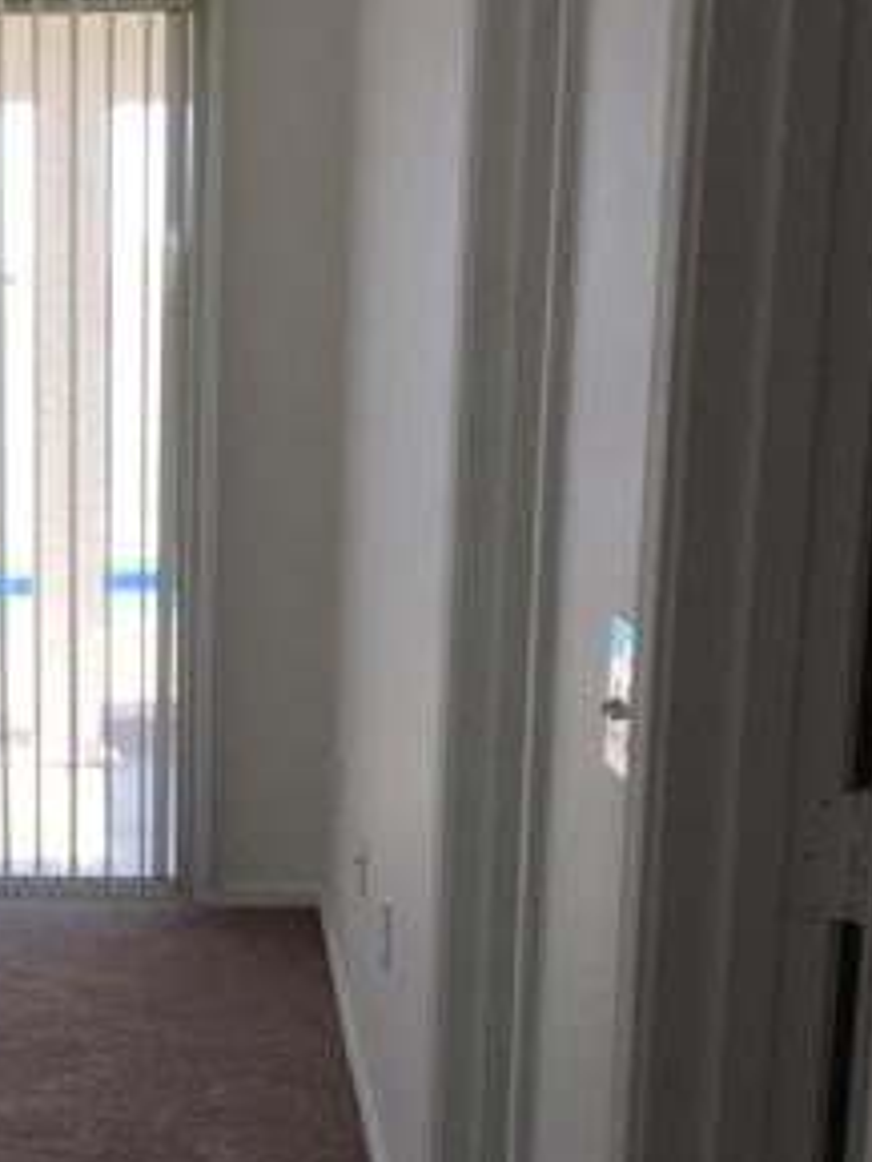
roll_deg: +0.1
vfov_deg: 24.7
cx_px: -64
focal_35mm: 77
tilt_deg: -13.9
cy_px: 993
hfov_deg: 18.5
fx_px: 2584
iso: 40
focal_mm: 4.15
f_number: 2.2
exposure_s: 1/120
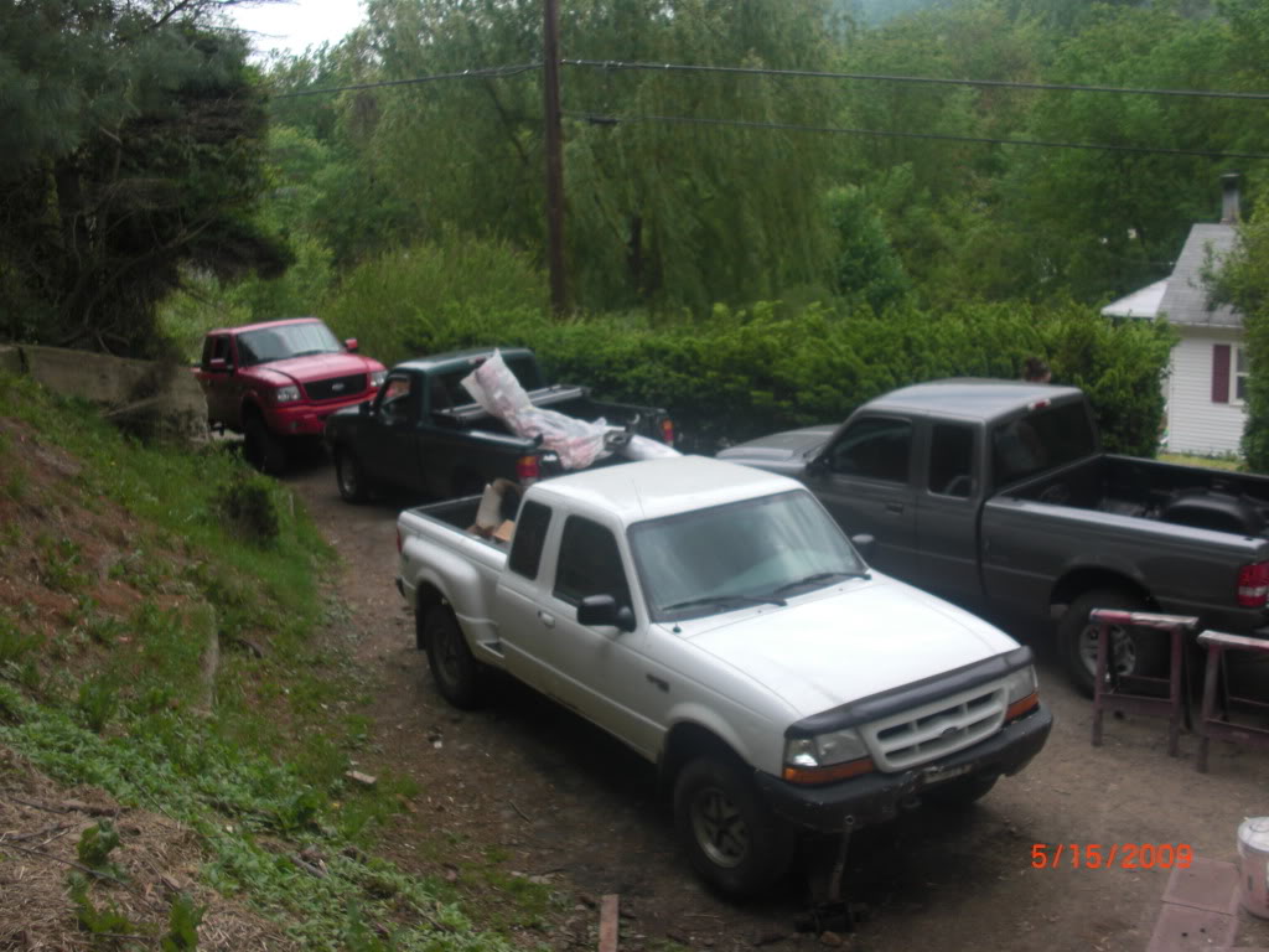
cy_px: 476
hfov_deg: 51.4
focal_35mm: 36
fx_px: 1320
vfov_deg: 39.7
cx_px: 634
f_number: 2.8
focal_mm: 6.3
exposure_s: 1/500
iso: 50
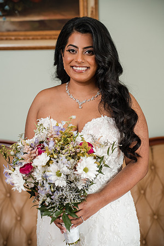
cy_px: 123
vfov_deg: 20.2
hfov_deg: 13.6
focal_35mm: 101
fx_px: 690
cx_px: 82
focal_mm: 101
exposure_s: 1/250
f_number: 4
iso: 640
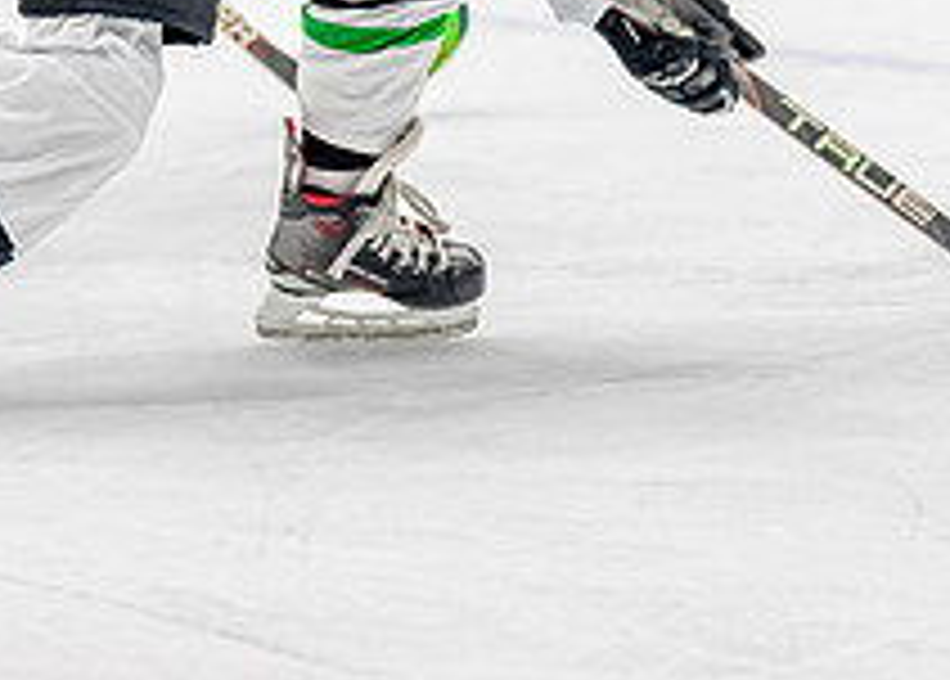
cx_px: 316
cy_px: -338
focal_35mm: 378
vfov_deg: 3.8
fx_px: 10205
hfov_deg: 5.3
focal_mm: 105
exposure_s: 1/1250
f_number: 2.8
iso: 1000
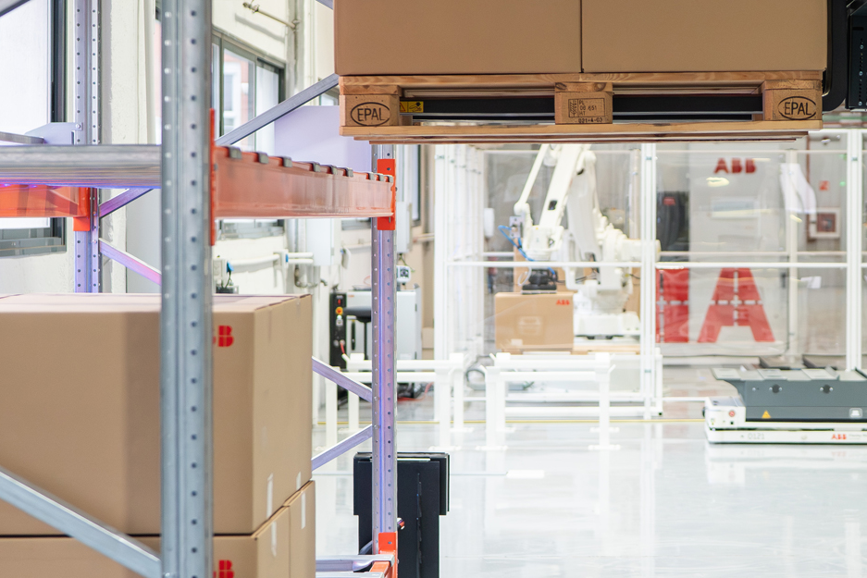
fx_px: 2023
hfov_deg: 23.8
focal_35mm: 84
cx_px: 695
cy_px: 205
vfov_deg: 16.2
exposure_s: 1/1250
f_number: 2
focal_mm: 35
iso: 1600
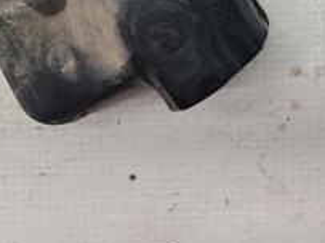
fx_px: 798
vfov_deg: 15.8
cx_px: 384
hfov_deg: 21.5
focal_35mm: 85
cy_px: -132
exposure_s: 1/50
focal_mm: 4
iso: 50
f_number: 1.8
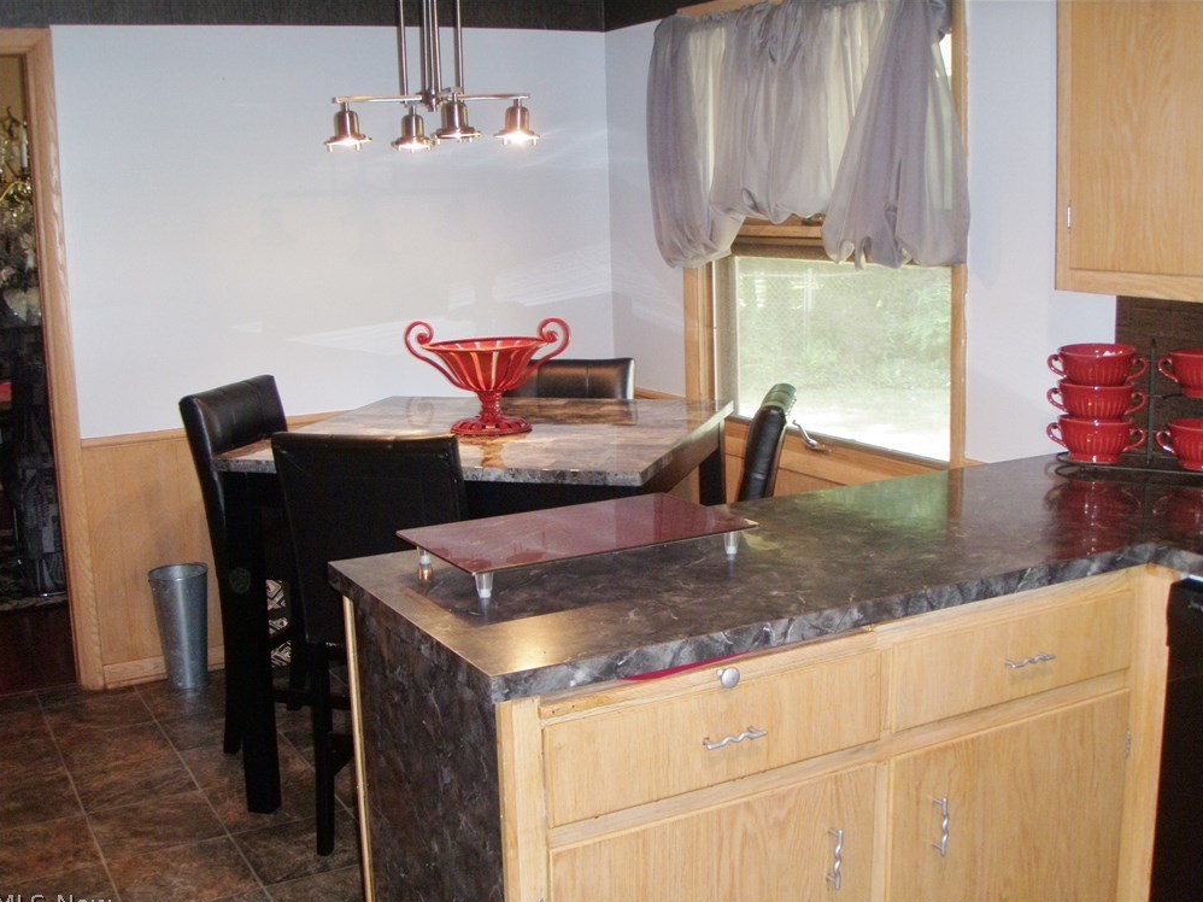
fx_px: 1355
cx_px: 604
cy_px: 462
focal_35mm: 39
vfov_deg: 36.8
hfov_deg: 47.9
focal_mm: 6.7
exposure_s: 1/30
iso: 200
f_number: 3.5
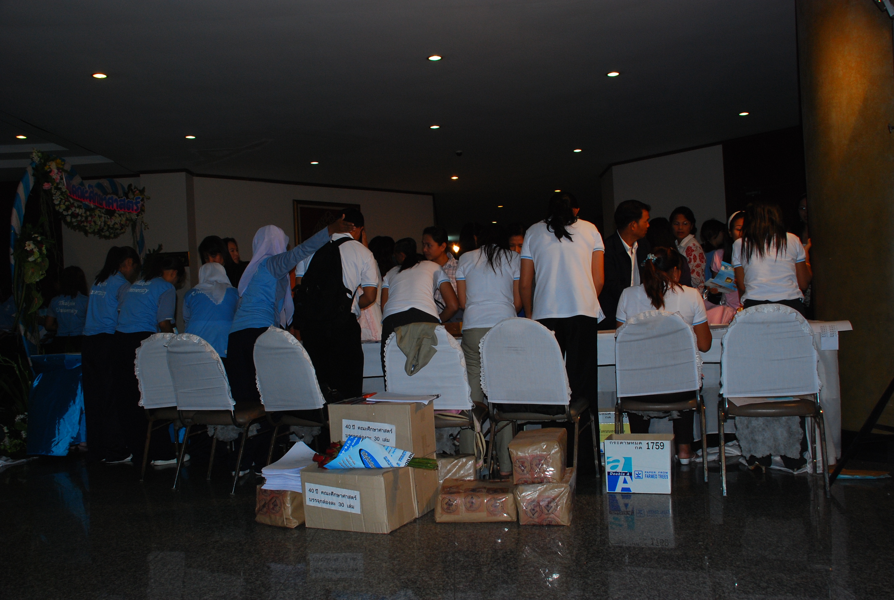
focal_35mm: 30
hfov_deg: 61.8
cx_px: 447
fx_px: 747
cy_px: 300
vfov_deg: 43.8
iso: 400
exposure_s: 1/60
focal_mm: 20
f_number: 5.6
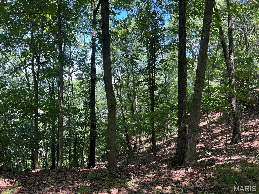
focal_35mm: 26
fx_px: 195
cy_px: 97
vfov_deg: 53.1
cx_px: 130
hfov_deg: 67.3
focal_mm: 5.7
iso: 40
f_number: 1.5
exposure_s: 1/275
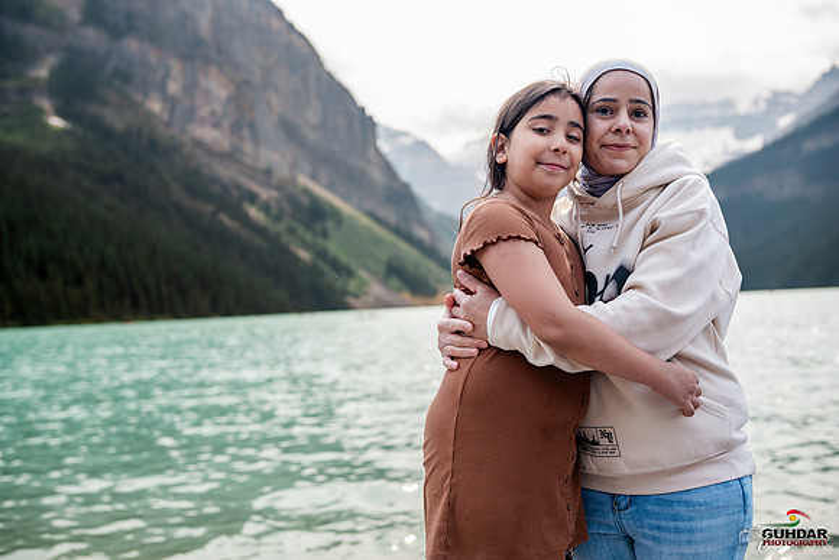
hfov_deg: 54.4
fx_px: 816
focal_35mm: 35
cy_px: 280
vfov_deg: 37.9
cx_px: 420
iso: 200
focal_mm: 35
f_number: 2.5
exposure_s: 1/1600
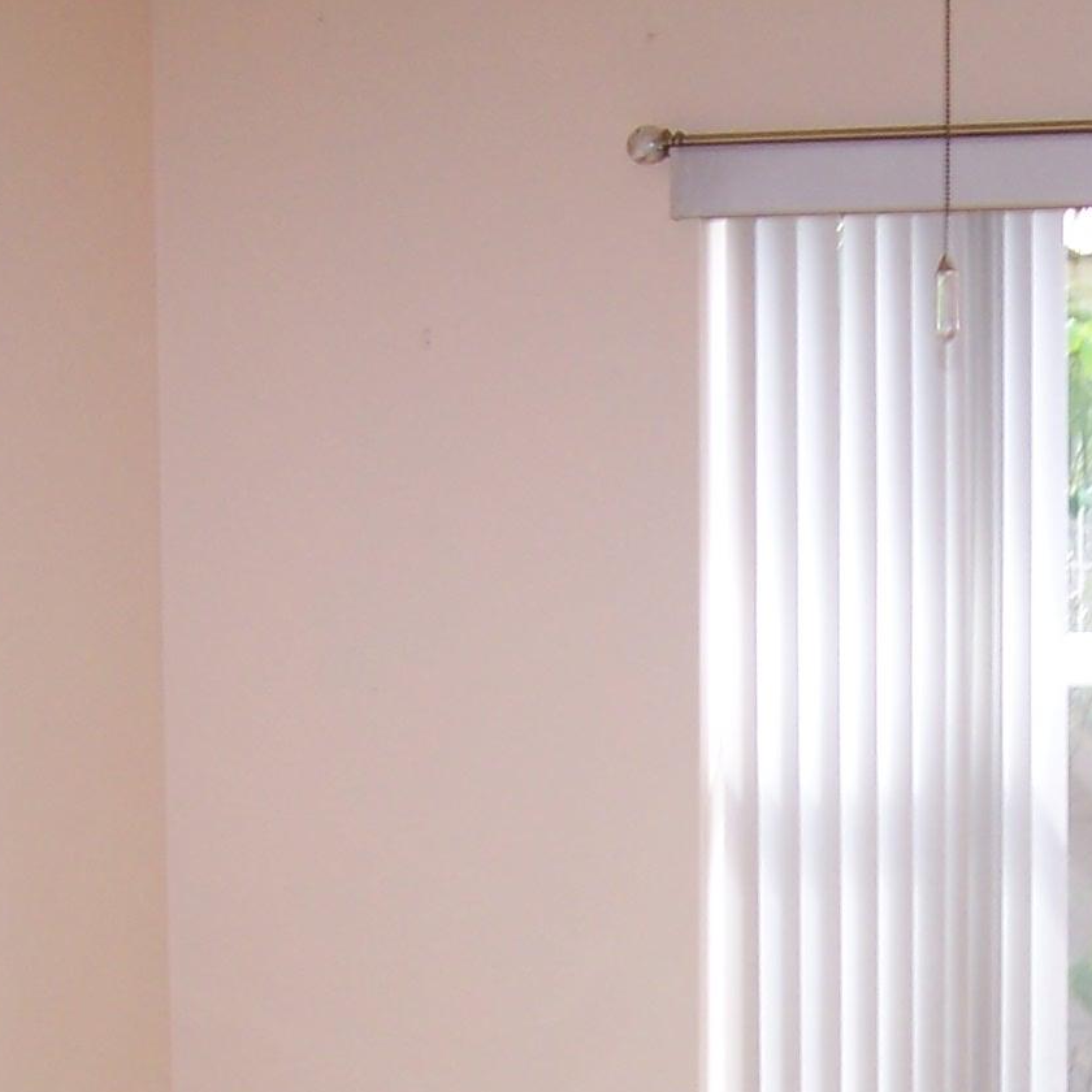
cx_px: 939
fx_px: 3462
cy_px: 1060
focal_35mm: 97
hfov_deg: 17.7
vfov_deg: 17.6
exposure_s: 1/60
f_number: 2.8
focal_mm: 6.7
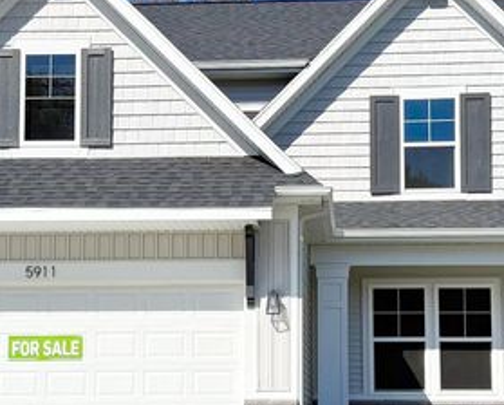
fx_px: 1389
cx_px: 258
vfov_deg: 16.5
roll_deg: +0.3
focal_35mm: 93
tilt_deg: +7.2
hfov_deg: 20.6
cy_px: 271
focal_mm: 5.96
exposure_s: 1/6993
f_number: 1.6
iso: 50
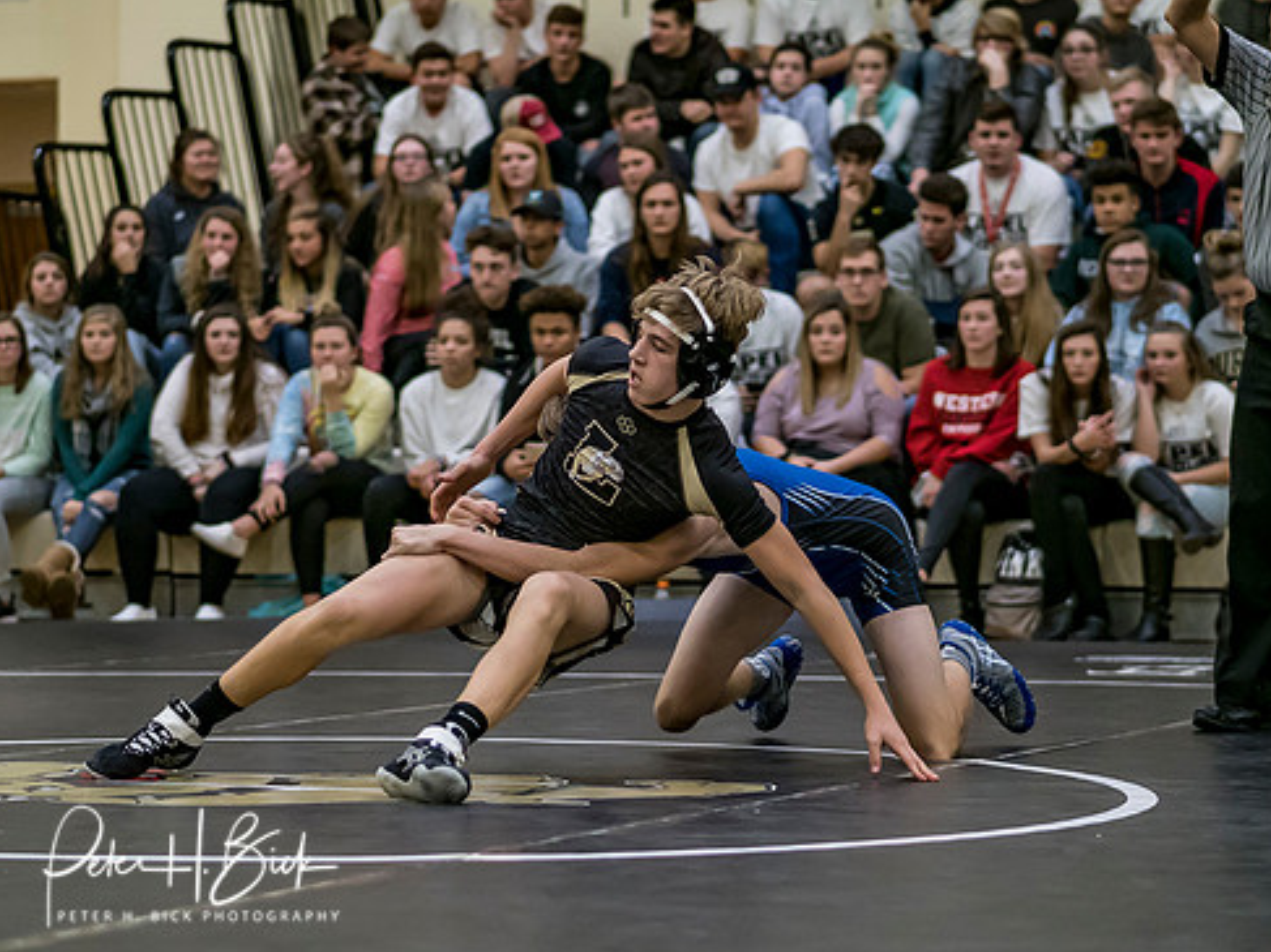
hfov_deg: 14.8
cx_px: 669
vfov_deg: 11.1
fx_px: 4882
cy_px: 574
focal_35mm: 133
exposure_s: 1/1250
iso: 1250
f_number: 1.2
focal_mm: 45
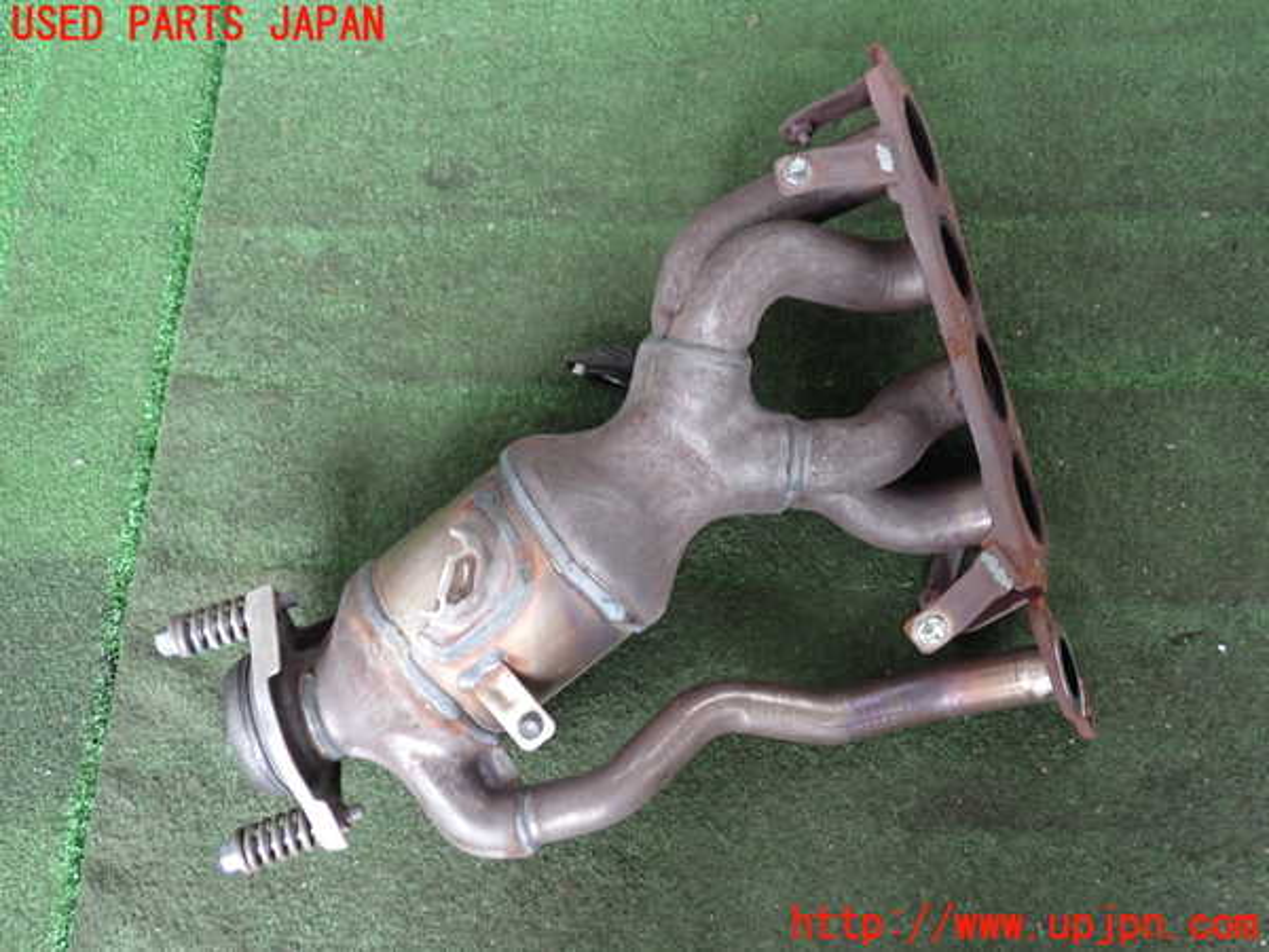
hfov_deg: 60.0
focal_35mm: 30
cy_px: 476
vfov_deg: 46.8
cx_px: 634
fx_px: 1100
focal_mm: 5.4
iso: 400
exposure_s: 1/30
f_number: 2.3
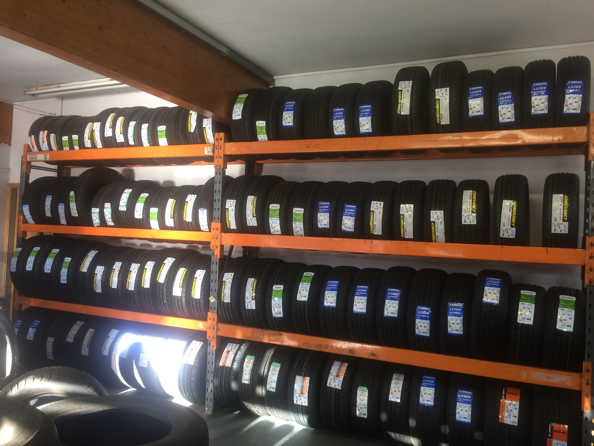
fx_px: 498
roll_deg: -1.9
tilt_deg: +0.1
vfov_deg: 48.2
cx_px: 297
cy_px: 223
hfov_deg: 61.7
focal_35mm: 29
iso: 40
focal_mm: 4.15
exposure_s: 1/33
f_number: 2.2
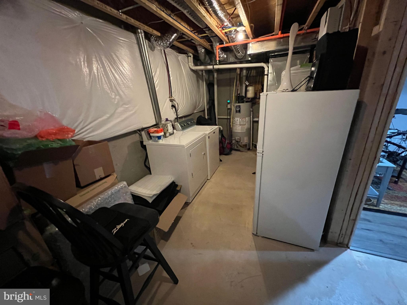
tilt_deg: -20.0
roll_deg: +3.8
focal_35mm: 13
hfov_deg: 106.2
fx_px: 153
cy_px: 152
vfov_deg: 89.9
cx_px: 204
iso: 1250
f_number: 1.8
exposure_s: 1/30
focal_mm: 1.57
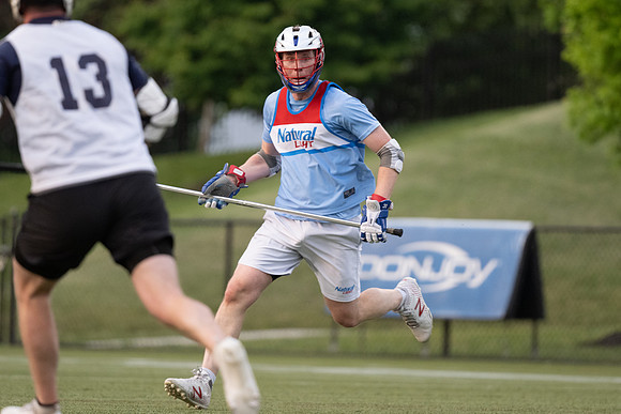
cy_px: 175
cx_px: 312
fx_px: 10554
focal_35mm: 612
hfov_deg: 3.4
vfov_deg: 2.2
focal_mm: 500
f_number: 5.6
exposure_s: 1/1000
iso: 2800
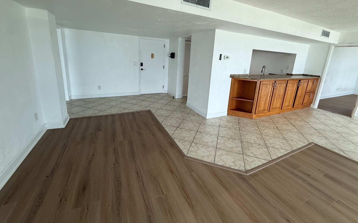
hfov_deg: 101.5
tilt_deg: -11.8
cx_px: 180
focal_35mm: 15
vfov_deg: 74.0
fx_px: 146
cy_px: 89
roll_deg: -3.3
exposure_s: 1/120
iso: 80
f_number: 2.2
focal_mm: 2.22
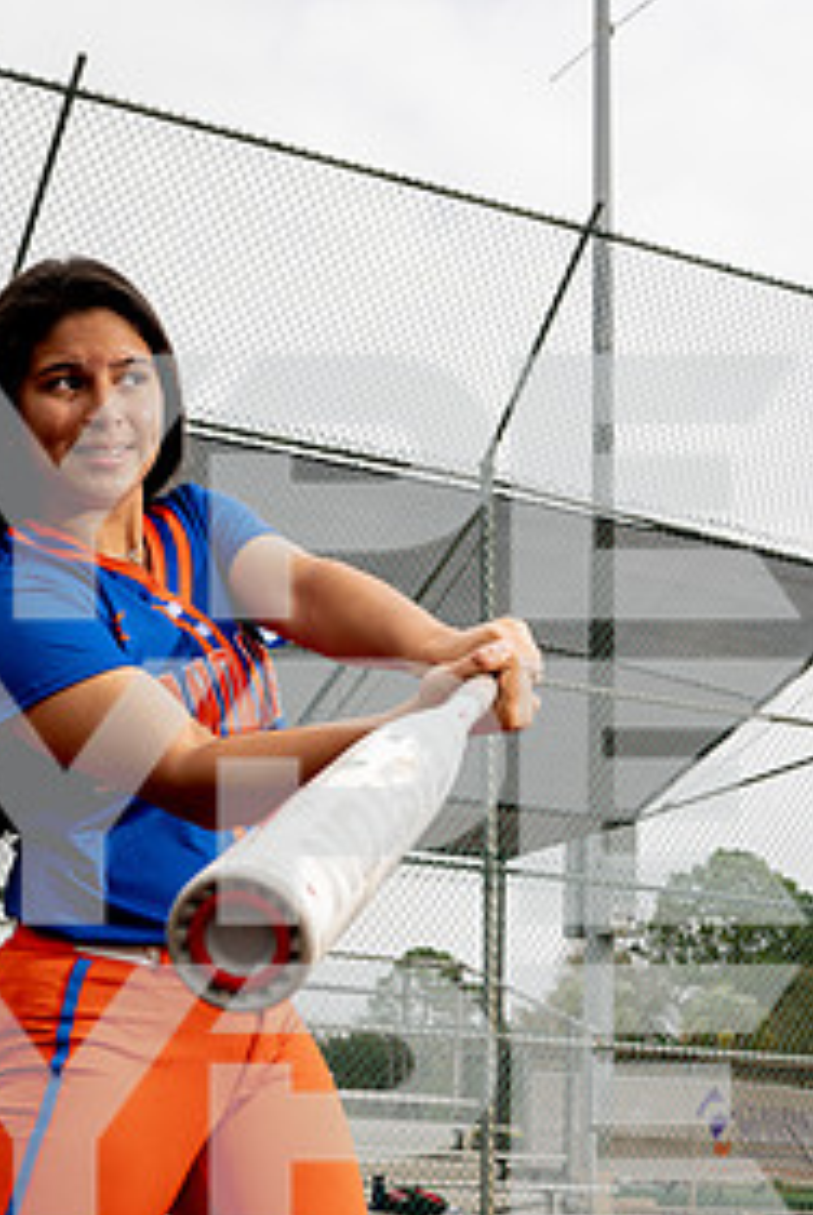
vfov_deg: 35.3
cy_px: 796
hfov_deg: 23.9
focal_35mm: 56
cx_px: 169
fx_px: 1892
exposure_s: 1/250
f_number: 8
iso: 125
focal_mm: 35
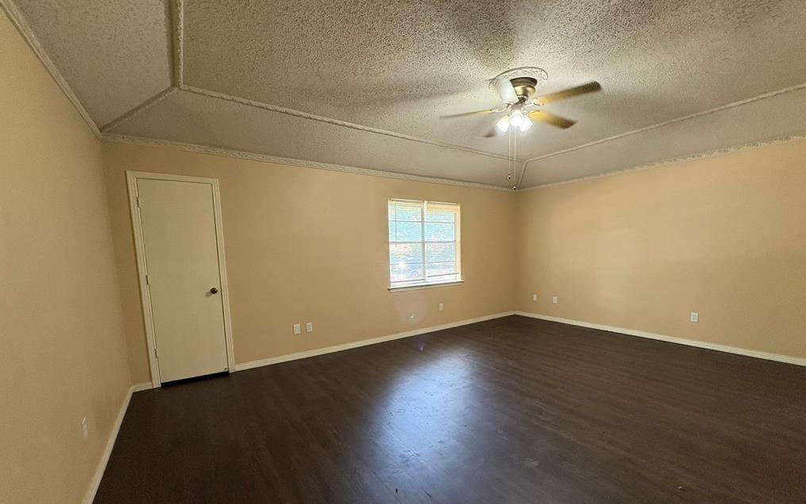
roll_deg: +1.8
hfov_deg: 101.5
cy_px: 291
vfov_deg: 74.3
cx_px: 407
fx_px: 329
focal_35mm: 15
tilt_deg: -7.1
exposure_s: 1/60
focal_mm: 2.22
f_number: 2.2
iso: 320
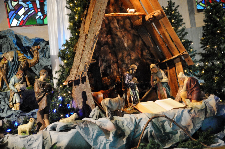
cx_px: 112
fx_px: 702
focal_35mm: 112
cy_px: 74
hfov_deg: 18.2
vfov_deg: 12.1
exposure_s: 1/30
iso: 2500
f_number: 5.3
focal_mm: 75
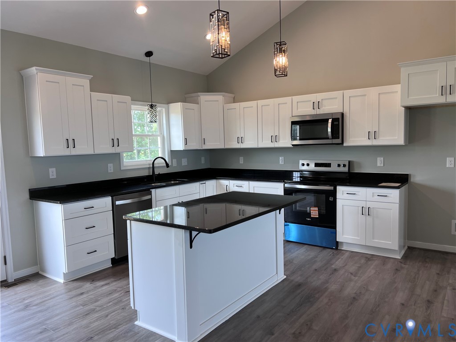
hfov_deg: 67.3
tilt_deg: -5.1
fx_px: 343
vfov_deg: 53.1
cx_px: 228
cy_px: 171
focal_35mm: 26
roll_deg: +1.0
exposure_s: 1/120
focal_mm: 5.7
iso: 50
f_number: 1.5
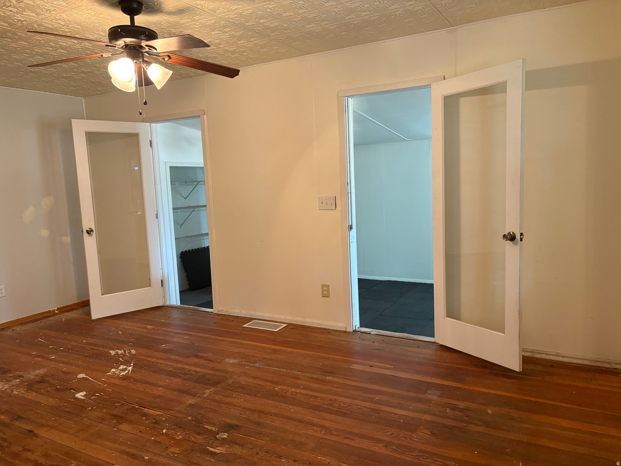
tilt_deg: -7.1
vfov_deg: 53.1
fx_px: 466
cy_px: 233
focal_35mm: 26
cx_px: 310
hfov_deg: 67.3
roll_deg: +2.5
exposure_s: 1/60
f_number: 1.6
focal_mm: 5.96
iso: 250
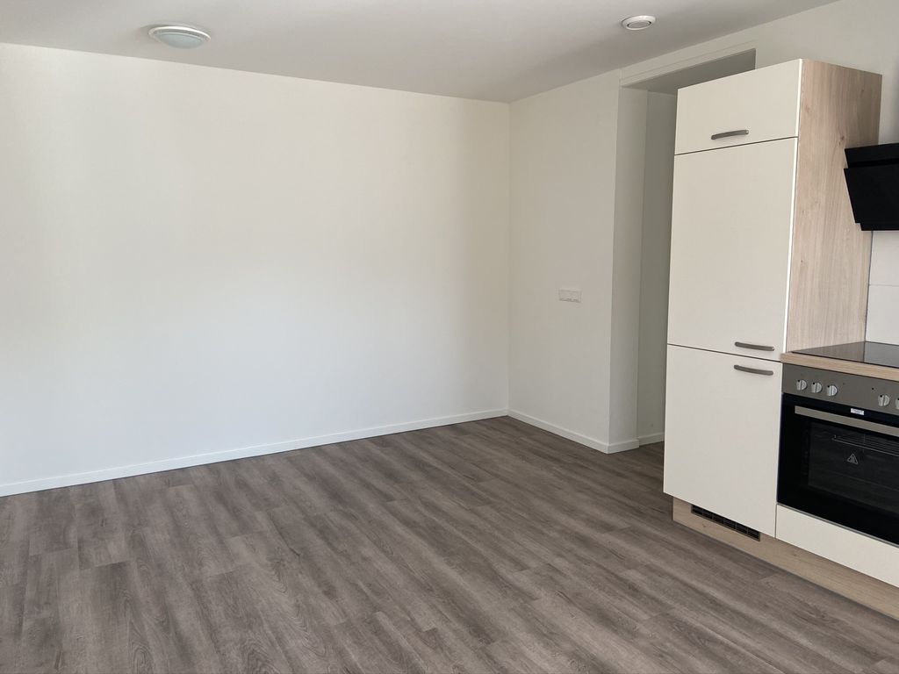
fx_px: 675
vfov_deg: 53.1
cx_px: 450
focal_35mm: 26
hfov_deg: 67.3
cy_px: 337
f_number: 1.8
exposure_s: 1/121
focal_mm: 4.25
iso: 80
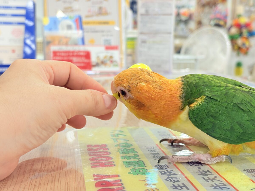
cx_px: 128
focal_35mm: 52
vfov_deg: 28.0
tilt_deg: -7.4
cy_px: 96
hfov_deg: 36.8
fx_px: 383
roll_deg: +0.5
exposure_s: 1/100
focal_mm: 5.96
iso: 80
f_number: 1.6
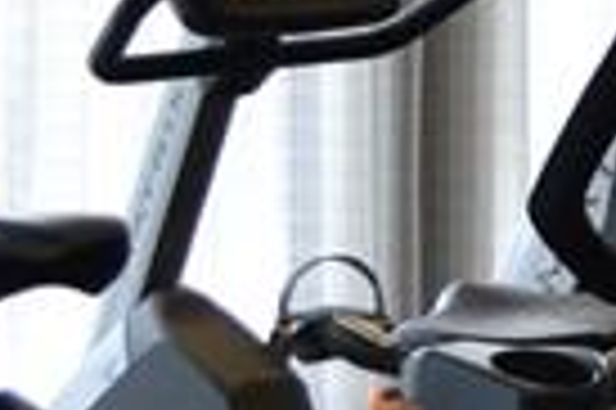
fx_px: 3657
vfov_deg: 6.3
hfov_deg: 7.4
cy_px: -216
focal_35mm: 214
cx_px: 2307
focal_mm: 18
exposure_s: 1/60
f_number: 4
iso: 400
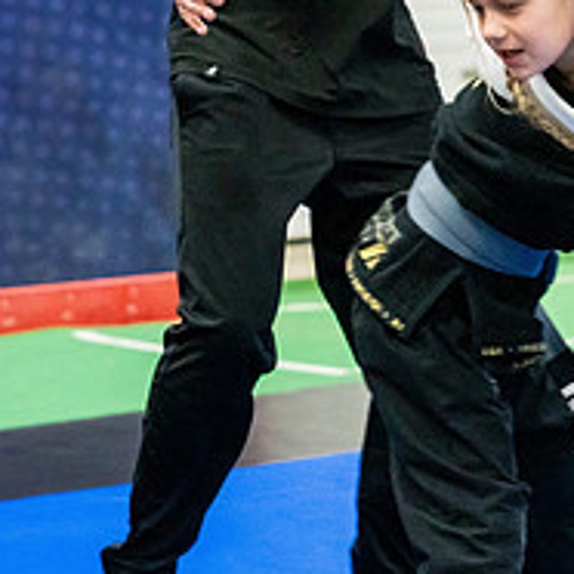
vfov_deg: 9.4
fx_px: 3489
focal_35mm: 186
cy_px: 310
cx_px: 738
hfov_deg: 9.3
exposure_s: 1/400
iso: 6400
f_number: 4
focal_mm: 70
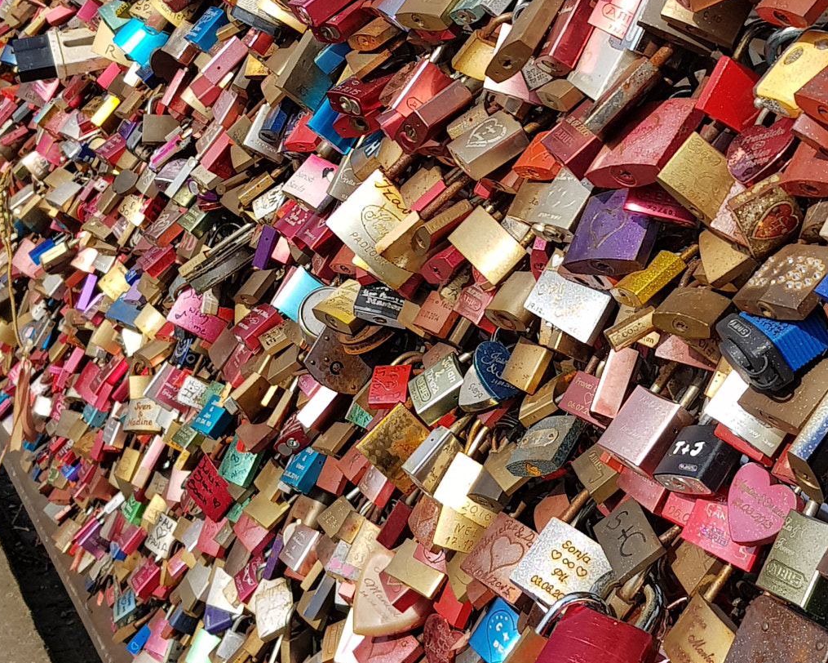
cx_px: 431
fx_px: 980
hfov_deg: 45.8
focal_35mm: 40
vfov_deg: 36.8
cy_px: 205
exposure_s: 1/2736
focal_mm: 4.2
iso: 40
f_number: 1.7
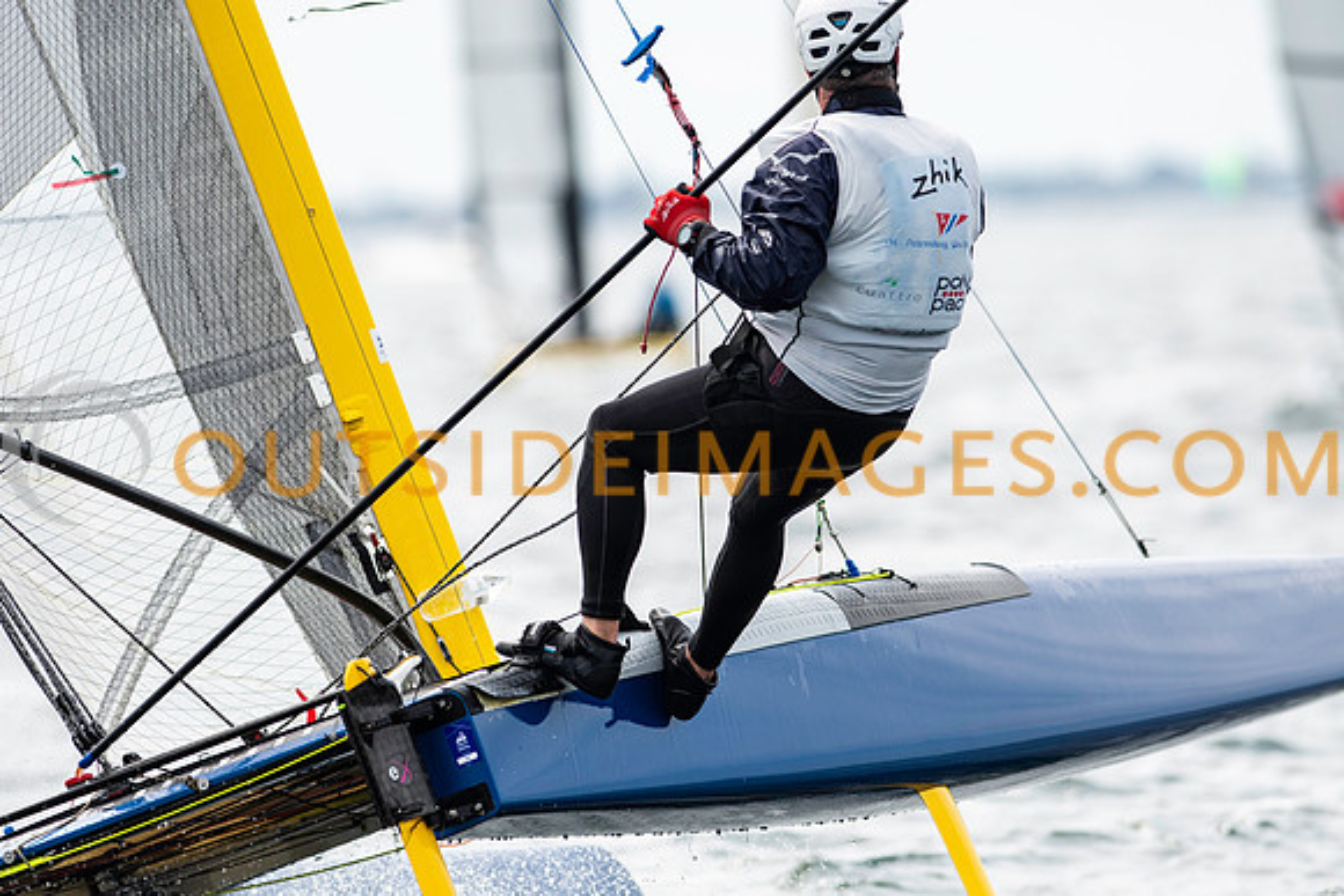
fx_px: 16803
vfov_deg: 3.1
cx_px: 672
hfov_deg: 4.6
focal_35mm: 450
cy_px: 448
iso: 400
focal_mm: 300
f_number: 5
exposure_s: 1/4000
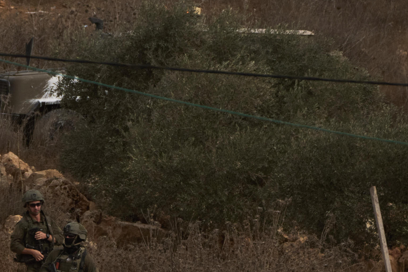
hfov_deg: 1.8
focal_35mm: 1175
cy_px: 279
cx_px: -114
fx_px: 13316
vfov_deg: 1.2
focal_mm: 271
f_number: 5.6
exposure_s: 1/4000
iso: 500
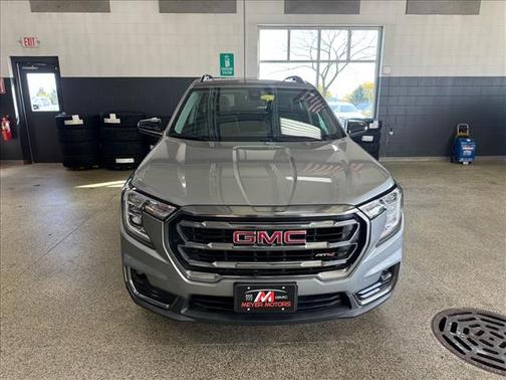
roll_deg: -0.9
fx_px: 351
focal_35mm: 24
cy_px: 190
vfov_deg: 56.8
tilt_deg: -10.3
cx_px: 253
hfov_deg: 71.6
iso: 80
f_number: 1.78
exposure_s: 1/120
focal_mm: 6.76
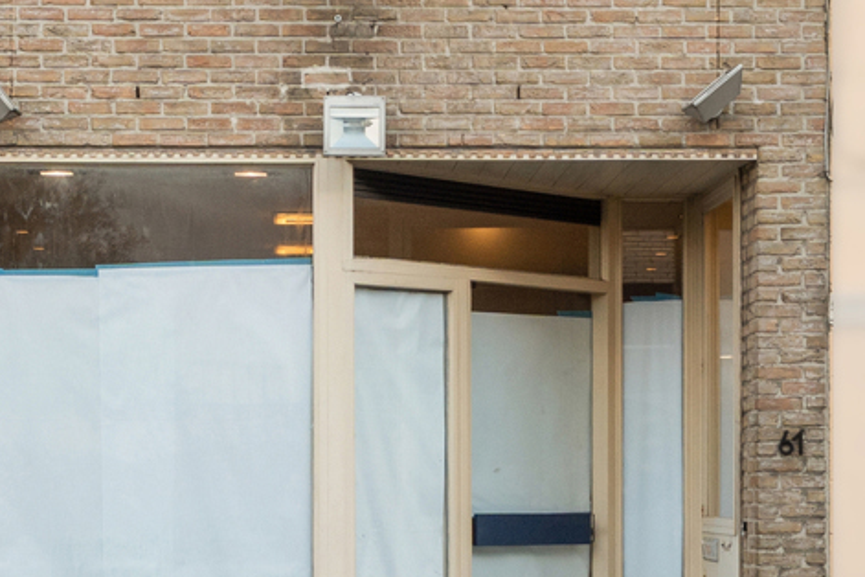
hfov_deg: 24.2
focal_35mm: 84
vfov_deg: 15.5
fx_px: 2018
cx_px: 367
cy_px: -162
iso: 400
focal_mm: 22
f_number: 11
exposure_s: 1/100
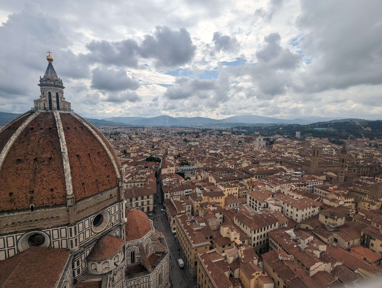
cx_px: 191
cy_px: 144
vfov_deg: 78.2
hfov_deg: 94.4
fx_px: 177
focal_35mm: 16
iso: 50
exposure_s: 1/2915
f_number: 2.2
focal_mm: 2.35
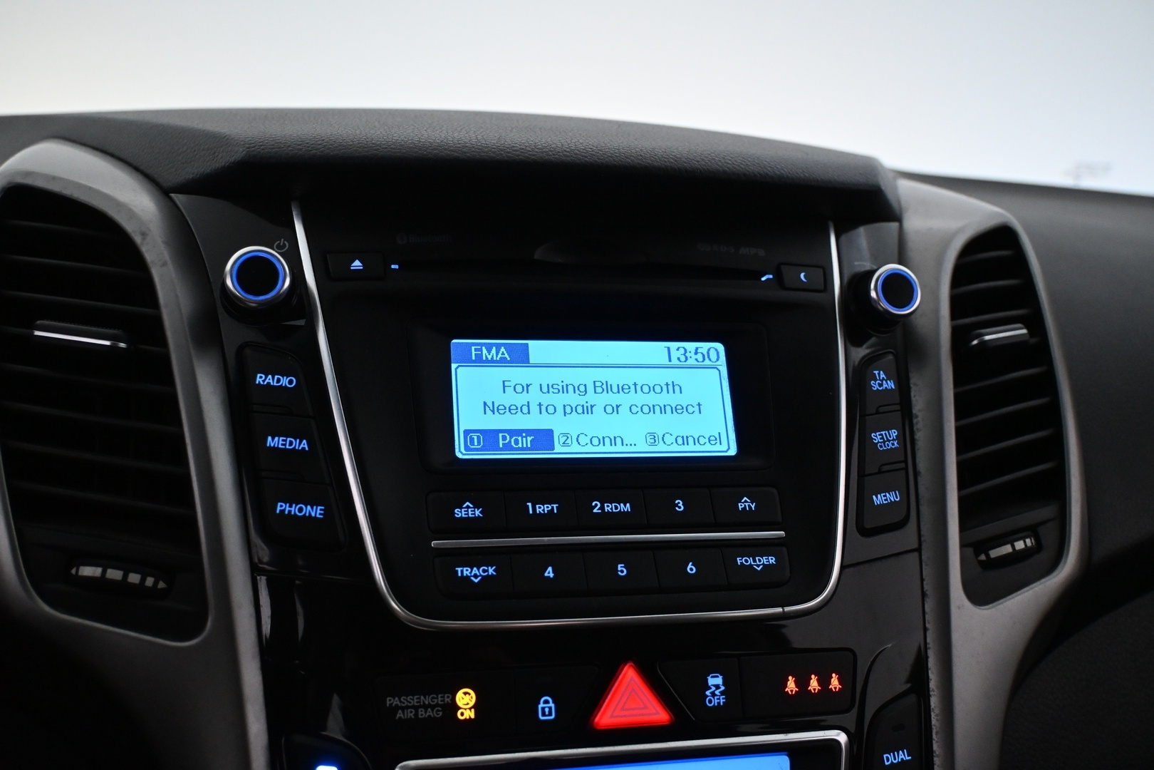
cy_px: 385
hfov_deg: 52.2
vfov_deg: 36.2
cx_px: 577
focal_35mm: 37
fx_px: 1178
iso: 3200
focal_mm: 24.5
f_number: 4.2
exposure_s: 1/125
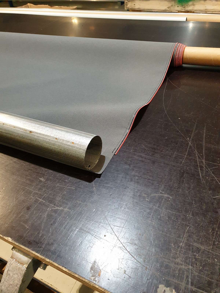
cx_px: 110
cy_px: 146
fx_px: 220
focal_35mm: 26
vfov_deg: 67.3
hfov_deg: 53.1
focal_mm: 4.3
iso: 500
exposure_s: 1/50
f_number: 2.4
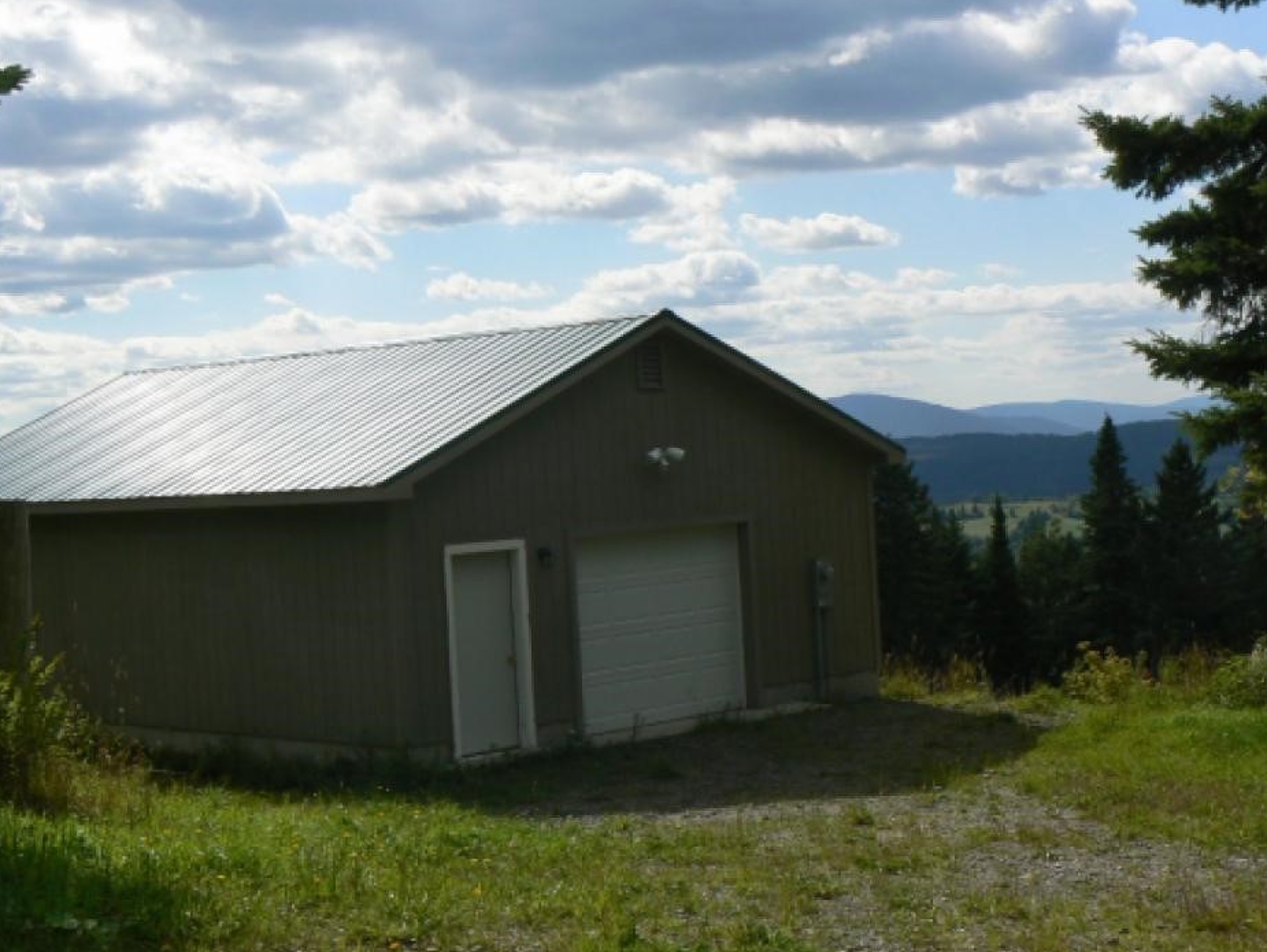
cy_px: 475
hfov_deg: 31.2
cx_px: 582
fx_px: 2271
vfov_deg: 23.7
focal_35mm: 62
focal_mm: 9.3
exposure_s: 1/500
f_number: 8
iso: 80
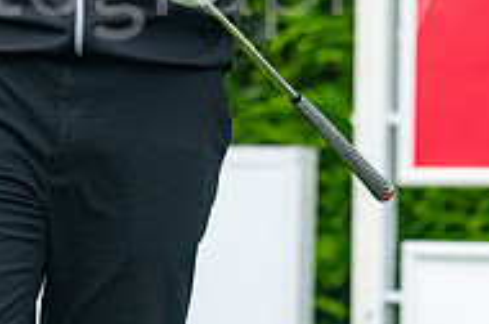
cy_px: -147
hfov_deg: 1.5
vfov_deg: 1.0
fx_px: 18659
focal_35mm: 1376
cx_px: 121
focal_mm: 300
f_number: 4
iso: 1000
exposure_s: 1/640
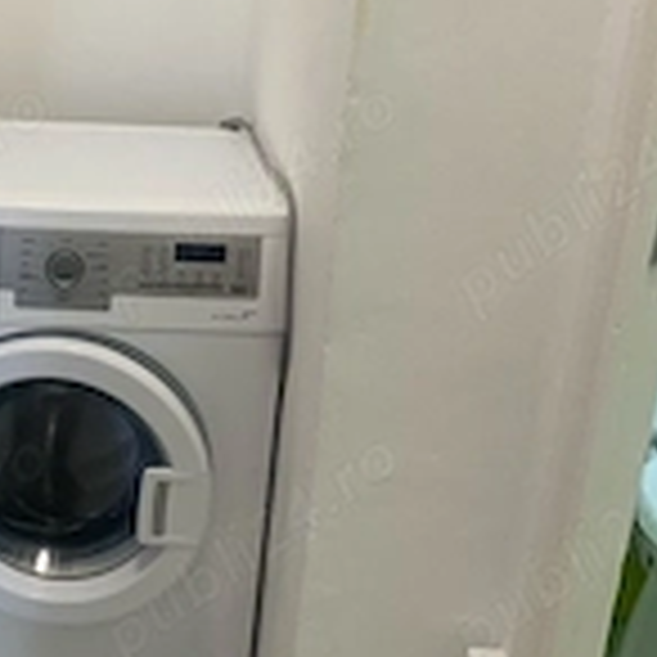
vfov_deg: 27.2
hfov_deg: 25.8
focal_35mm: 63
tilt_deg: -20.3
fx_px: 1353
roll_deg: -2.1
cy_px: 252
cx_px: -9
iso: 125
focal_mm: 4.25
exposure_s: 1/100
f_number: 1.8
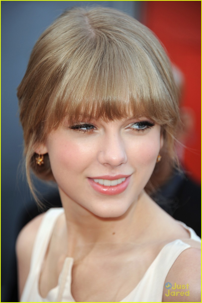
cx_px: 101
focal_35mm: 300
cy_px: 152
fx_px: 2524
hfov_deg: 4.6
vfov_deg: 6.9
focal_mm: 300
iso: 250
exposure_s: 1/250
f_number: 6.3
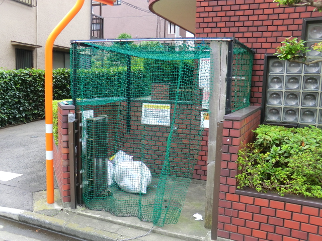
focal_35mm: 34
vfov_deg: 41.8
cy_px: 120
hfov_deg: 54.0
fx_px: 316
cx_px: 161
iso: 80
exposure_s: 1/80
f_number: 3.6
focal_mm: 6.1
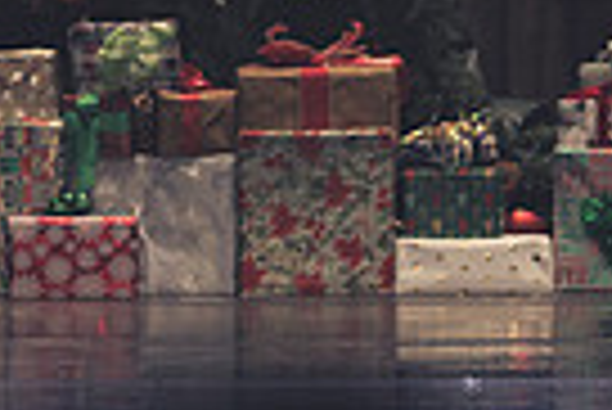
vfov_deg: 1.4
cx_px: -292
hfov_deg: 2.0
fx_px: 17358
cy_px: -86
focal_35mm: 1020
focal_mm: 160
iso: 560
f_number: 2.8
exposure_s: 1/320
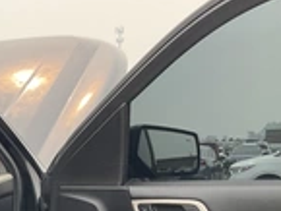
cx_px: -50
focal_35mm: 80
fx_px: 650
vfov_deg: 17.4
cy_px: 271
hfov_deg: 22.6
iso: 25
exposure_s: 1/286
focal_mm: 3
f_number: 1.8
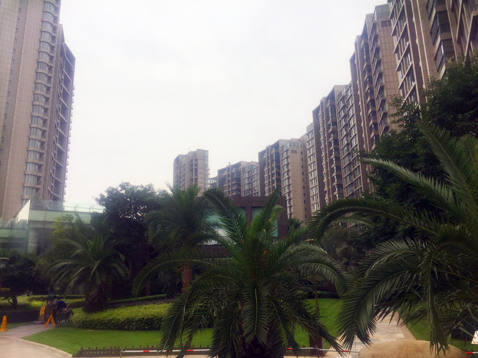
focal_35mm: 29
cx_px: 239
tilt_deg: +14.4
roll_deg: -0.7
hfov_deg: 61.7
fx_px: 400
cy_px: 179
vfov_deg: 48.2
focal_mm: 4.15
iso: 32
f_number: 2.2
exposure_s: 1/501
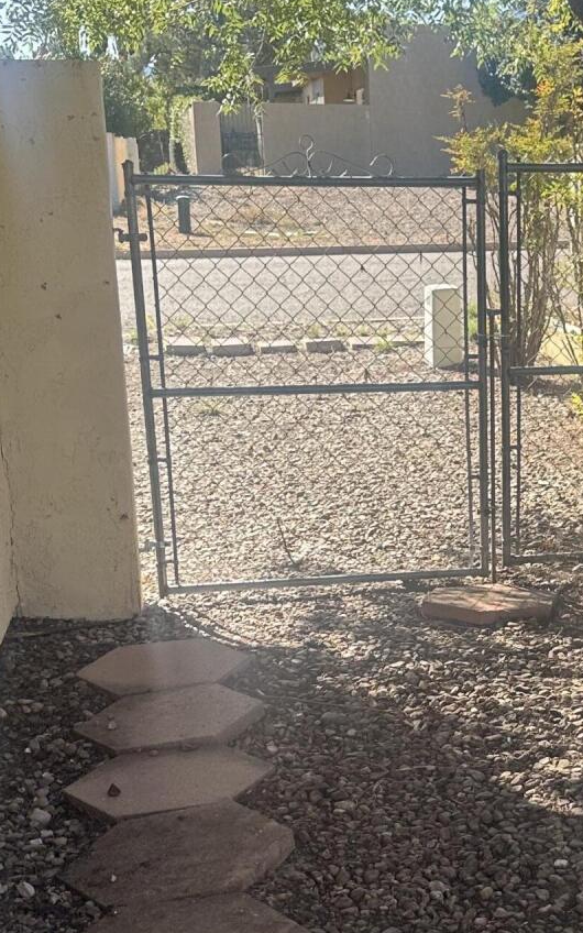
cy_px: 616
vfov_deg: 33.7
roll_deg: -0.6
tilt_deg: -17.9
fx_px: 1525
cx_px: 552
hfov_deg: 21.1
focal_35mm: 60
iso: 80
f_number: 1.78
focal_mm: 6.86
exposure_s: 1/699
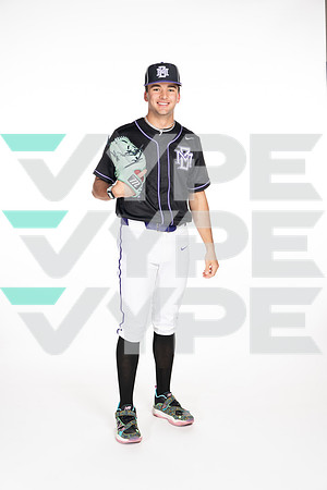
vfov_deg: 39.6
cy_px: 245
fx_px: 681
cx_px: 164
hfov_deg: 27.0
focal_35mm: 50
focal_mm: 50
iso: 250
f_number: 5.6
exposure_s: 1/250
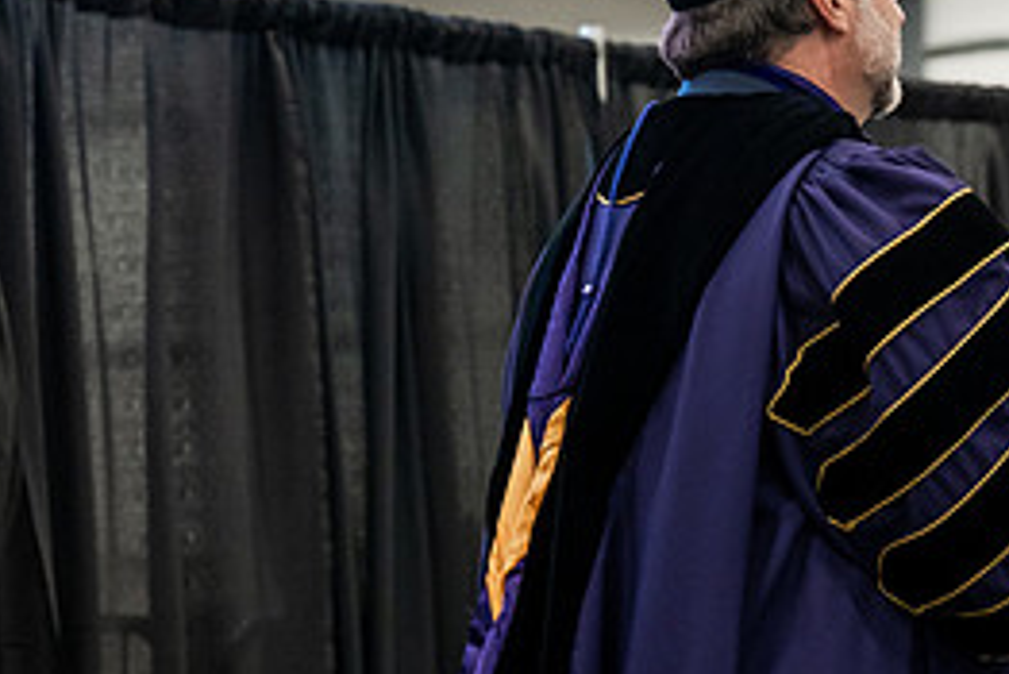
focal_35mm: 188
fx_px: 5272
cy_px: 287
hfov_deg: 10.8
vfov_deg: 7.3
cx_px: 1055
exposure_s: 1/200
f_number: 4.5
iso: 4000
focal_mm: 85
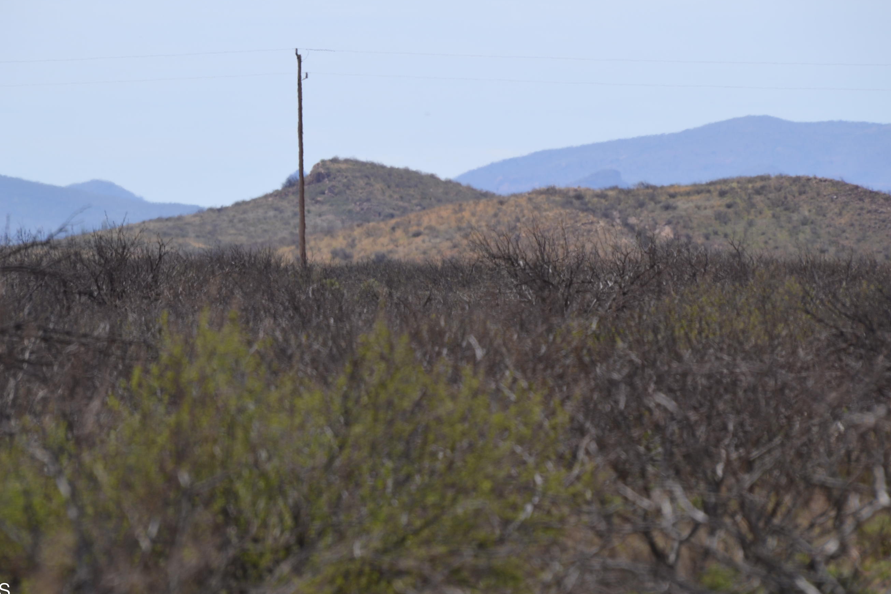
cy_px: 279
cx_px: 408
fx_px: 12796
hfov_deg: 4.0
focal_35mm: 517
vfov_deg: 2.7
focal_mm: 300
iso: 100
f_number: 10
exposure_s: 1/200
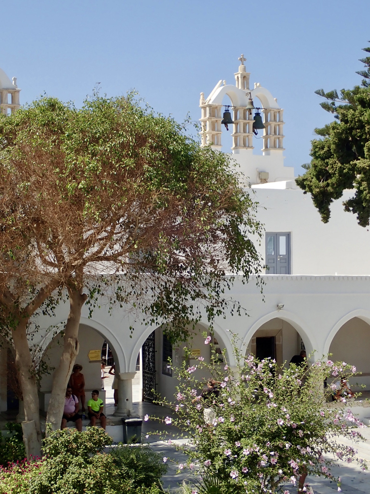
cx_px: 185
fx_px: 869
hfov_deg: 24.0
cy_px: 247
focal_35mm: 61
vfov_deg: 31.7
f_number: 5
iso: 100
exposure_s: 1/500
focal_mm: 11.01
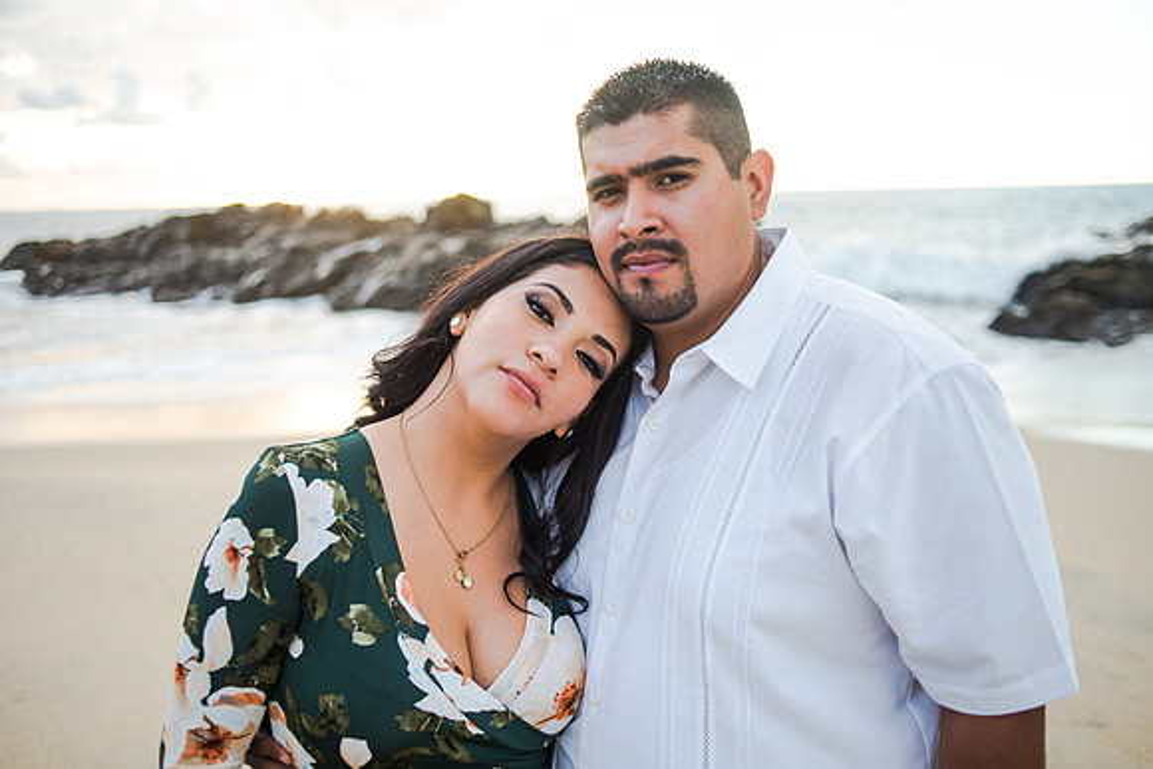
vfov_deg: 37.9
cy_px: 384
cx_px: 576
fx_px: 1121
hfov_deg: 54.4
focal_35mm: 35
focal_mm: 35
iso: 200
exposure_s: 1/200
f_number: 2.8
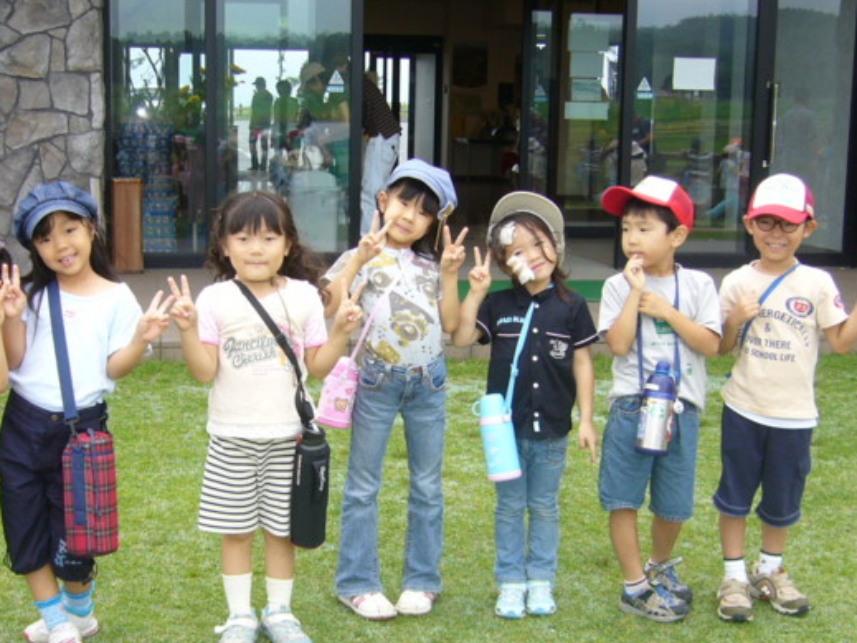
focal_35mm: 54
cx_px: 350
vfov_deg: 27.0
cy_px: 355
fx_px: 1337
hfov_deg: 35.4
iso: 80
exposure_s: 1/160
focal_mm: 5.8
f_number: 2.8
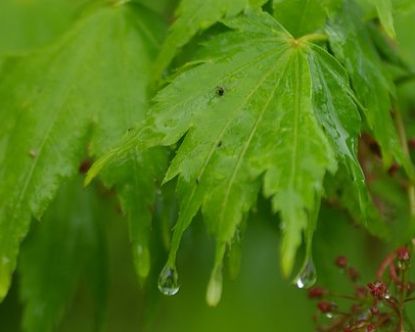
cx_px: 372
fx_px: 7850
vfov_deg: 2.4
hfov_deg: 3.0
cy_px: 322
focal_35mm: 639
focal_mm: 180
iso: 100
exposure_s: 1/100
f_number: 3.5
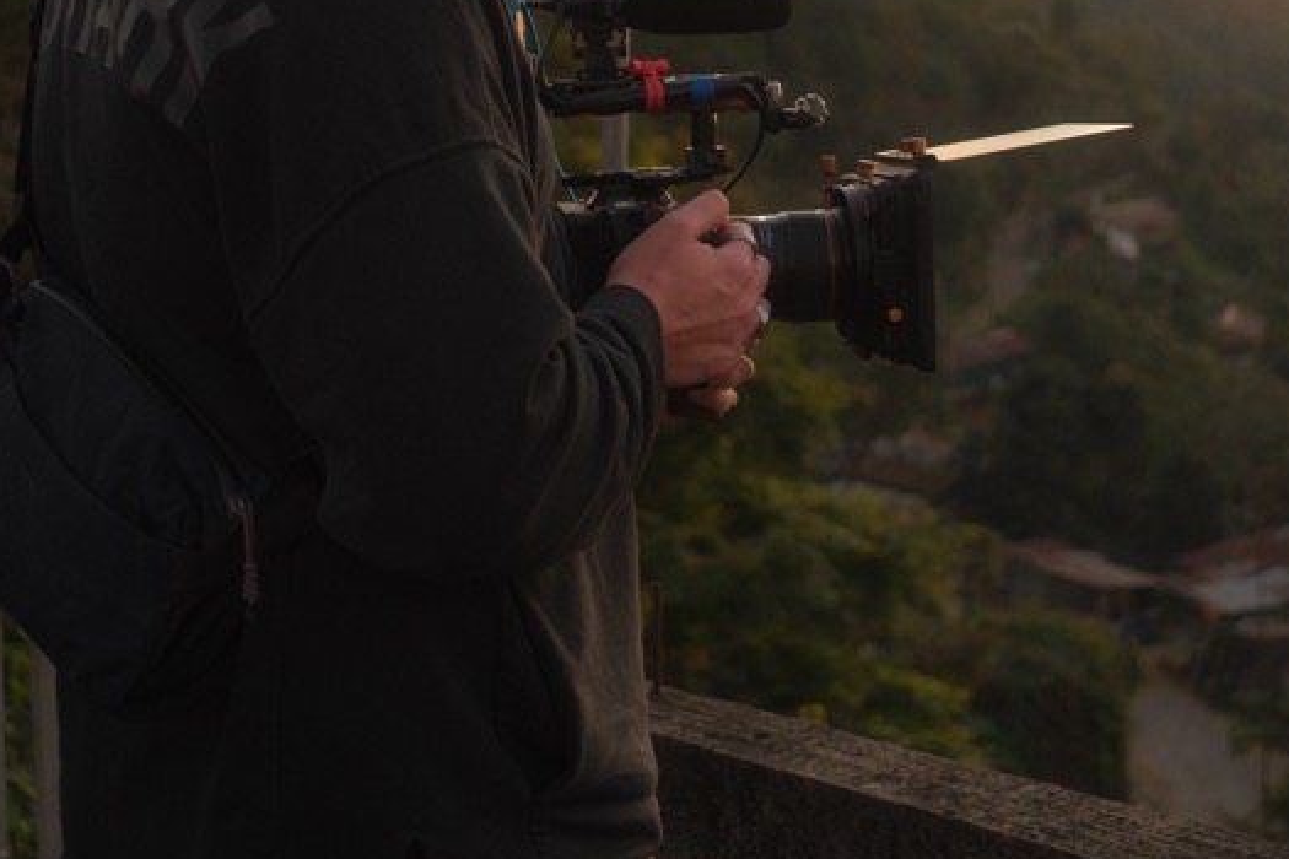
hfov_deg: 30.5
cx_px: 734
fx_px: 2363
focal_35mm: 66
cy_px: 147
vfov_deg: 20.3
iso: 400
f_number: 2
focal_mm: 23
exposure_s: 1/125
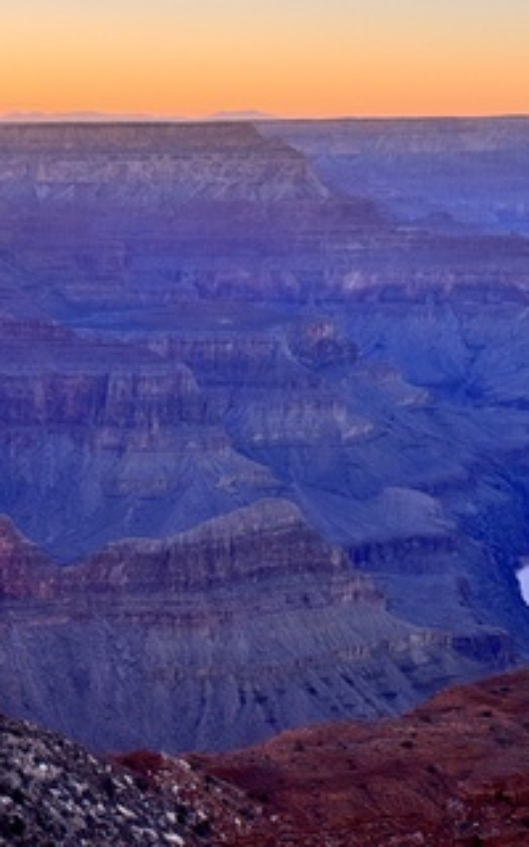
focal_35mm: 89
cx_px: 13
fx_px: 2053
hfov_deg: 14.5
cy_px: 461
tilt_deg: -9.9
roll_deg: -0.3
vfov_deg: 23.3
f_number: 1.78
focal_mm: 6.86
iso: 64
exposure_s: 1/553
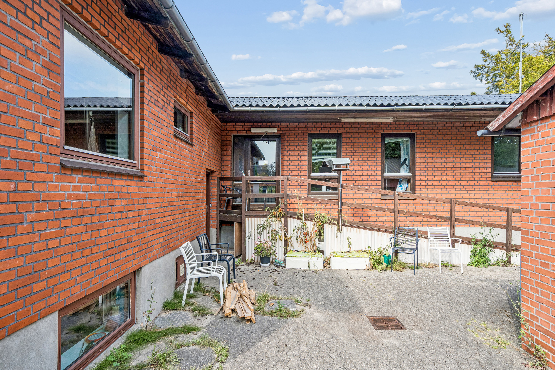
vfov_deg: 64.6
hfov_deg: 86.9
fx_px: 293
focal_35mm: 19
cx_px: 278
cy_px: 185
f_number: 10
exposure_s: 1/160
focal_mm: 19
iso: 320
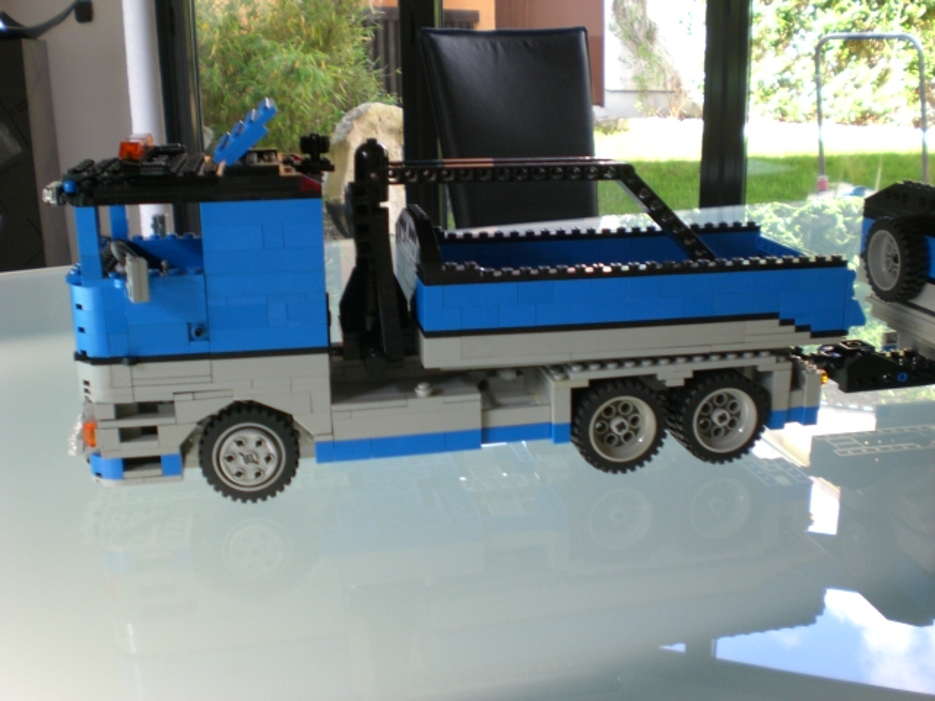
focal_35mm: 38
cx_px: 468
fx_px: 1026
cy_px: 350
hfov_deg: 49.0
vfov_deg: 37.7
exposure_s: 1/80
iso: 100
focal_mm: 6.3
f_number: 3.1
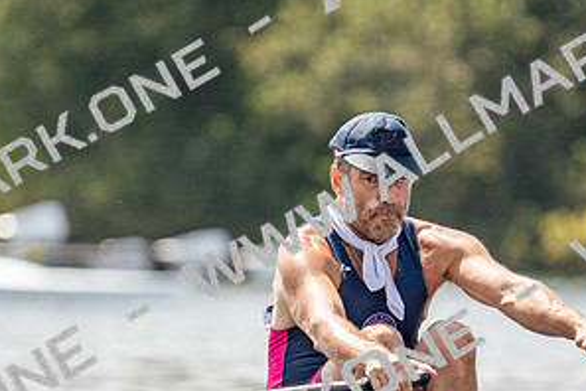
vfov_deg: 1.3
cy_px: 303
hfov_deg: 2.0
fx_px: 17009
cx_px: 426
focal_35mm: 1045
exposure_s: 1/1600
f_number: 6.3
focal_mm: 535
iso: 320
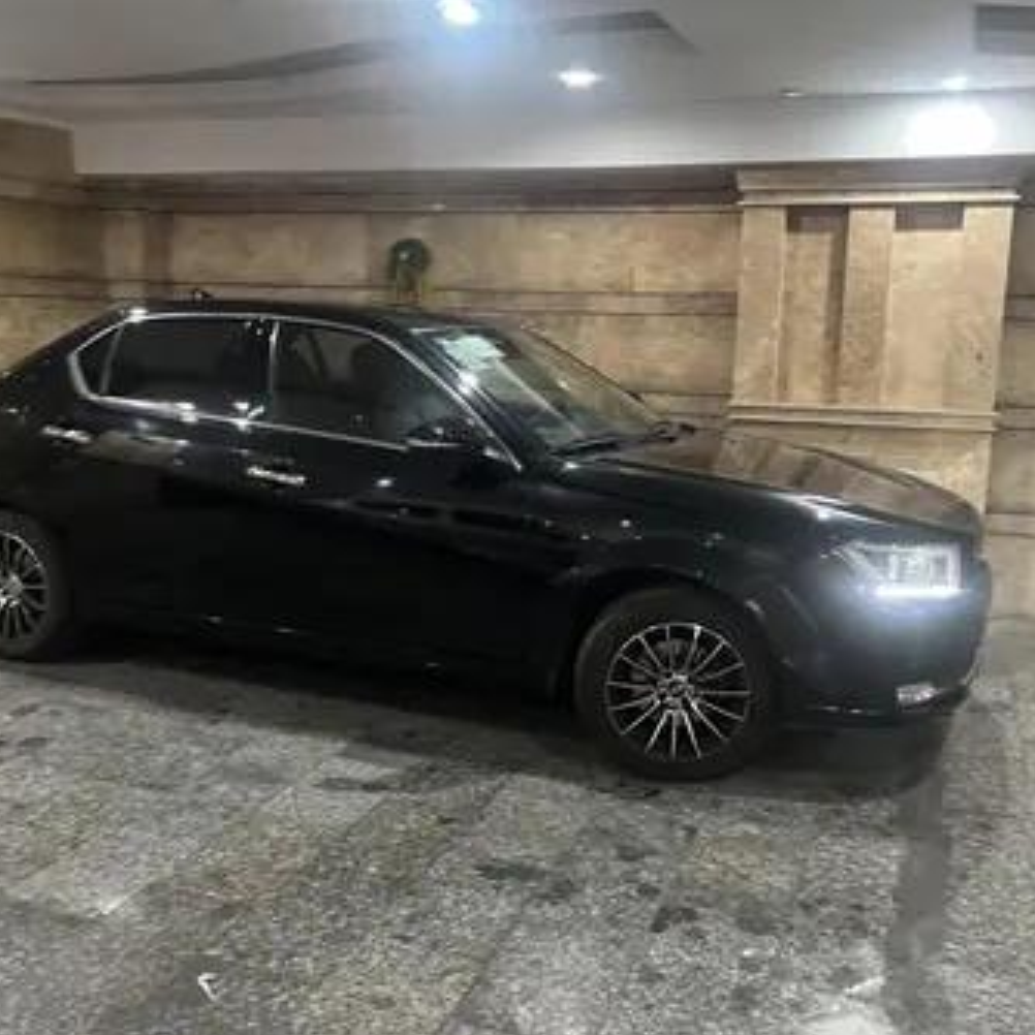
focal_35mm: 31
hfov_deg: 52.4
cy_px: 518
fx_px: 1049
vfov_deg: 52.5
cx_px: 573
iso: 500
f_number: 1.5
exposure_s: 1/33
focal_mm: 5.7
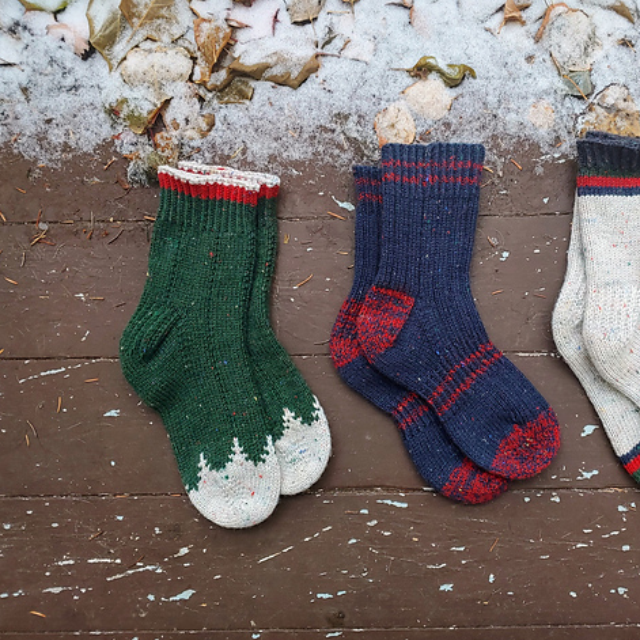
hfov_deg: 53.1
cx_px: 419
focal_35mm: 30
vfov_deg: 54.0
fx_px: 628
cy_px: 323
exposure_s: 1/17
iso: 300
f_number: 1.5
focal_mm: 4.23
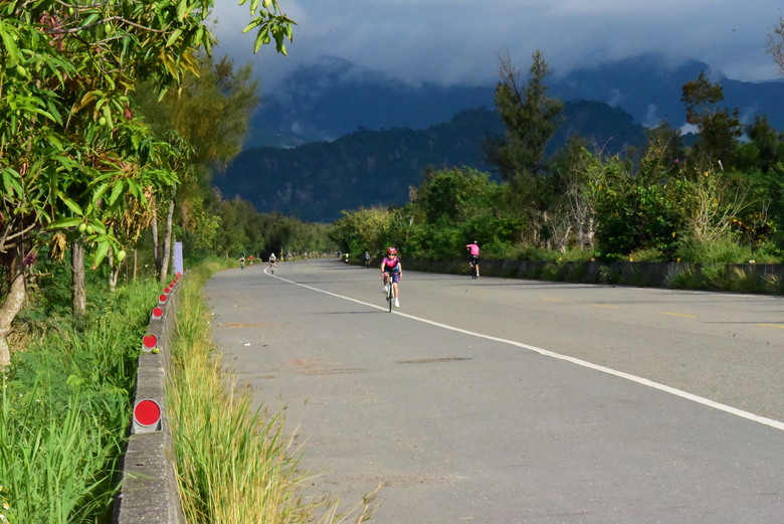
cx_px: 392
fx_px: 2942
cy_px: 262
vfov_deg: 10.2
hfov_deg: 15.2
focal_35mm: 135
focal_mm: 135
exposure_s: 1/4000
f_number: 29
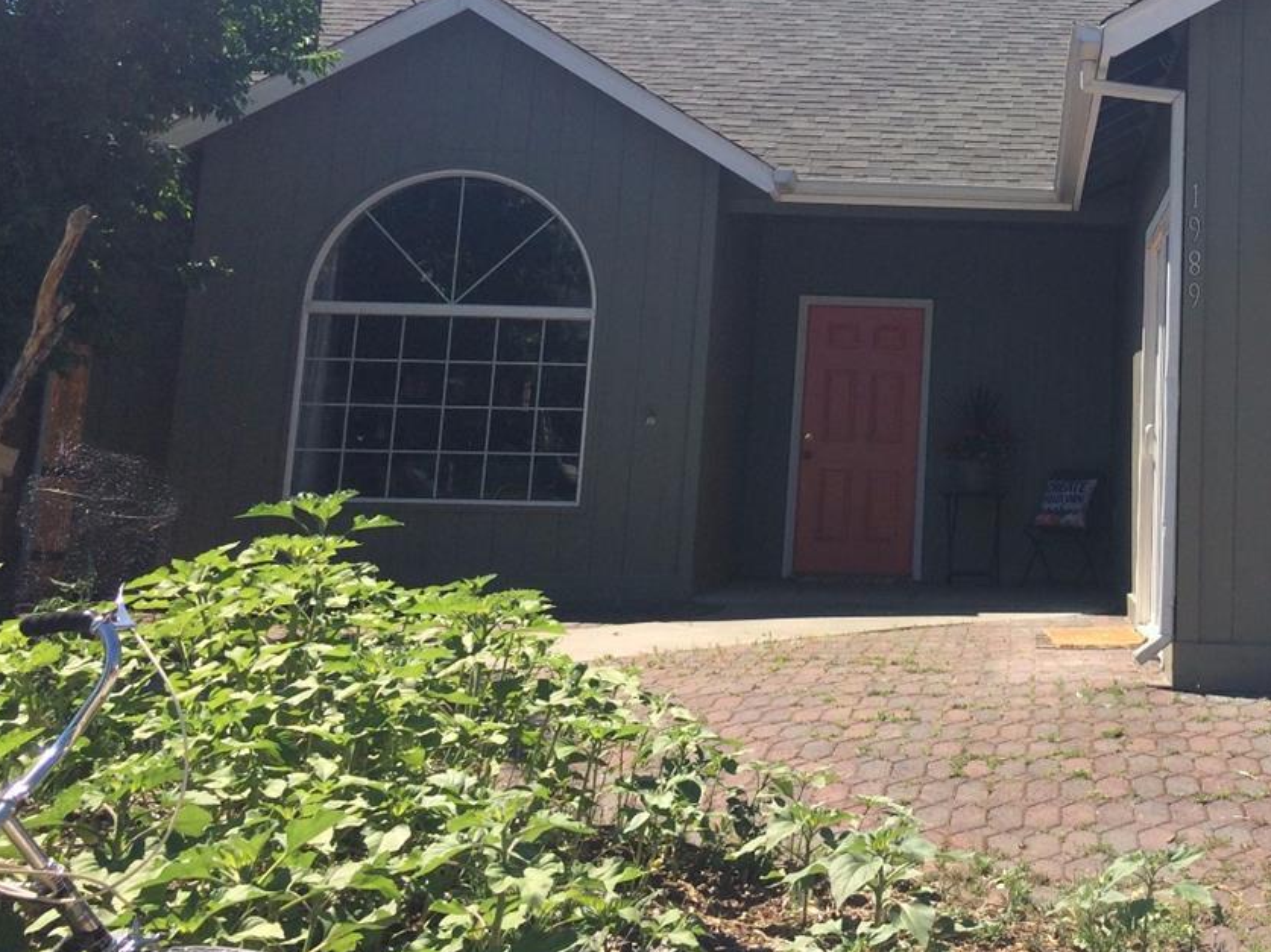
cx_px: 1105
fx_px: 1908
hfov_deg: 35.0
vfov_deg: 27.1
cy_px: 117
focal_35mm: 52
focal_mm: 4.15
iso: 32
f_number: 2.2
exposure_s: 1/1709
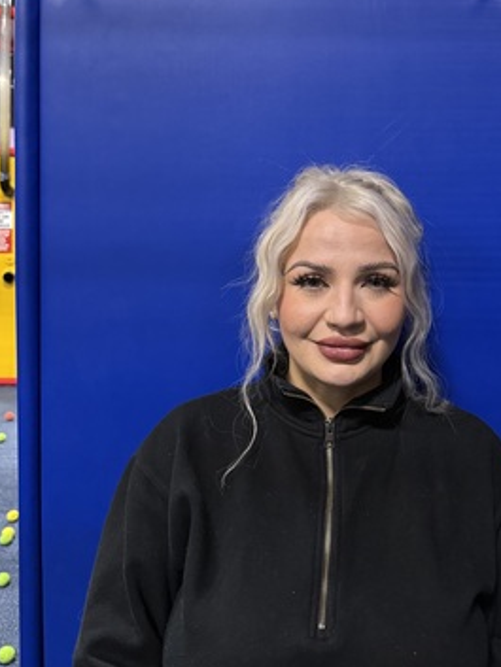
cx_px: 332
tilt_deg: -2.0
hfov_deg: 41.3
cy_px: 248
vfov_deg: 53.3
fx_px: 656
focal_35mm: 34
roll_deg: -0.7
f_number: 1.78
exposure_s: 1/60
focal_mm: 6.76
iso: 800
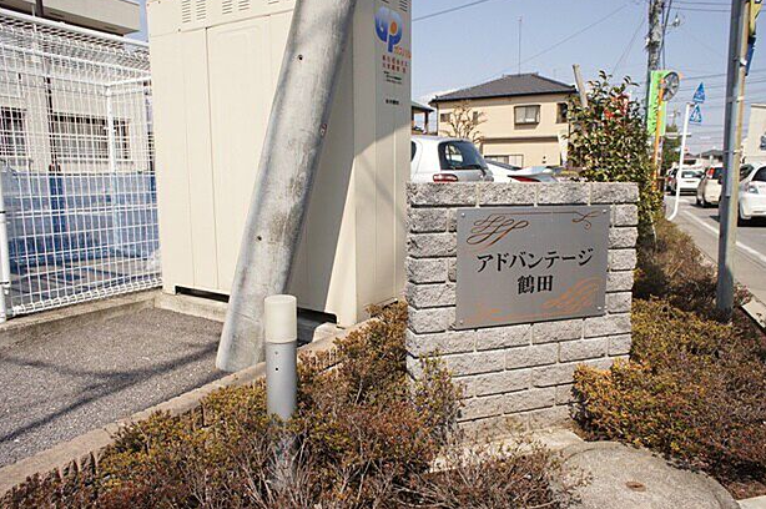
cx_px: 392
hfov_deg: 71.6
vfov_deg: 51.2
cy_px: 249
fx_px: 531
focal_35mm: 25
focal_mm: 16
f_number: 6.3
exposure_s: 1/640
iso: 200
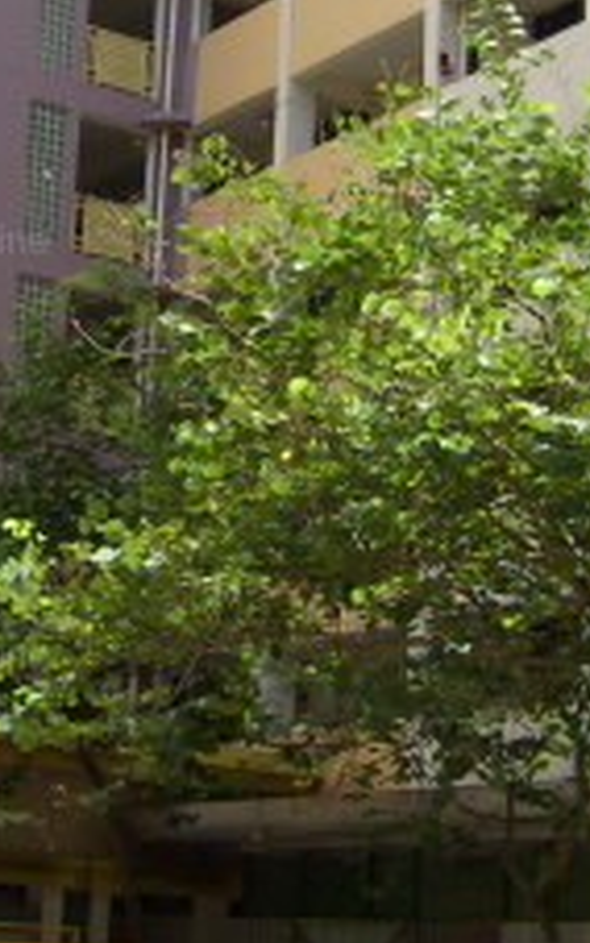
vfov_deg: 22.8
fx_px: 2314
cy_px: 245
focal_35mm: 90
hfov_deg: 14.5
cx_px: 120
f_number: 7.1
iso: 80
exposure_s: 1/125
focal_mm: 5.8
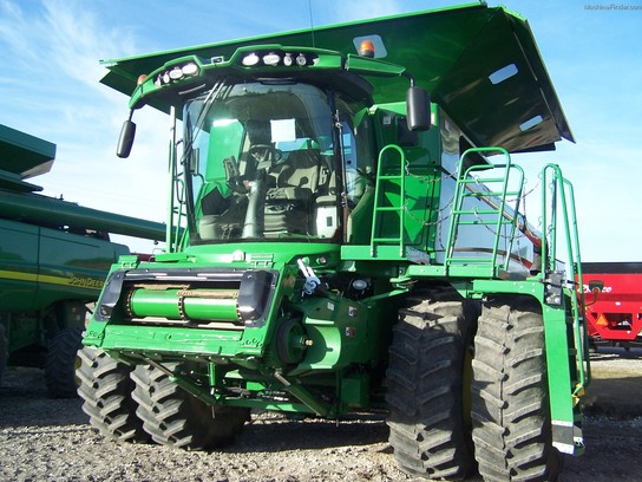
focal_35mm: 38
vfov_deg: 37.7
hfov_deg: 49.0
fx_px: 705
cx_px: 321
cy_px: 241
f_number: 2.8
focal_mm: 6.3
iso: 80
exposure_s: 1/500
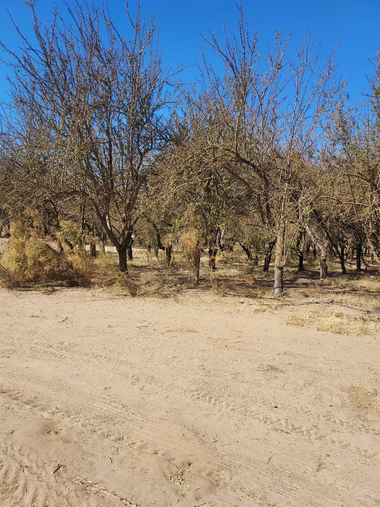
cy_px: 254
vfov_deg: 71.6
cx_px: 190
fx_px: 351
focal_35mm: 24
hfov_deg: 56.8
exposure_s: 1/935
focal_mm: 4.6
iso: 40
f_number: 1.8
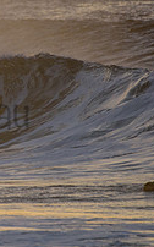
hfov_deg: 0.9
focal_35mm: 1467
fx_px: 9865
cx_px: -100
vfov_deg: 1.4
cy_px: 100
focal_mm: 500
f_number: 5.6
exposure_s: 1/2500
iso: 900
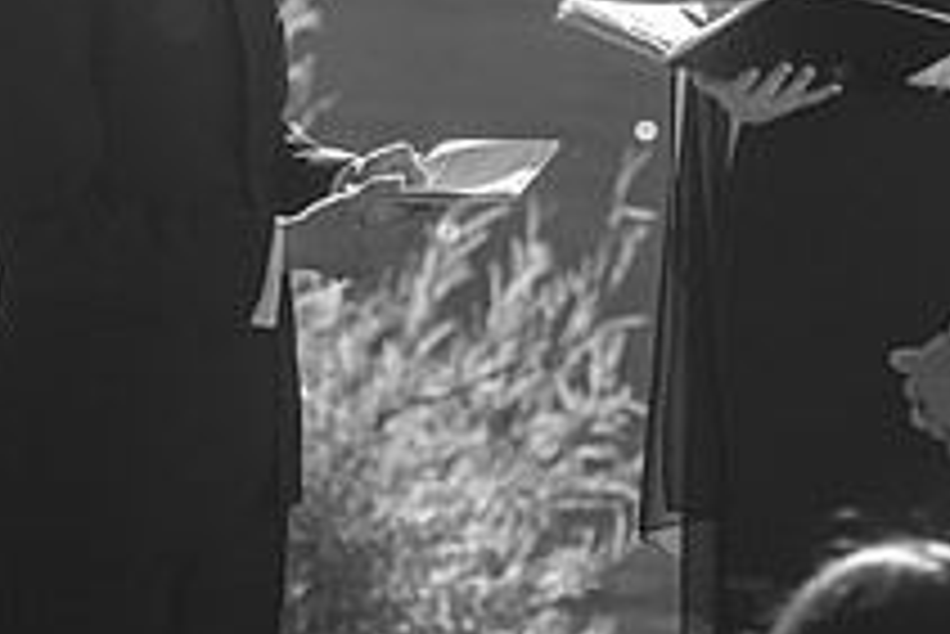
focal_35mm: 333
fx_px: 8793
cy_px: -160
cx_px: 603
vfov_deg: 4.1
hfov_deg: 6.2
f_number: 2.8
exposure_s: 1/900
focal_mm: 80.4
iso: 200
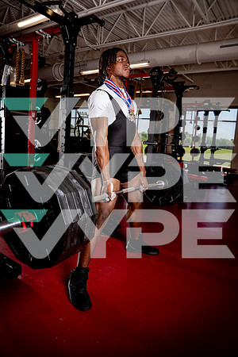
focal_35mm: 24
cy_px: 178
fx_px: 238
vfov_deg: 73.7
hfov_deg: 53.1
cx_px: 119
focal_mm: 24
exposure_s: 1/250
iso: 250
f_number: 4
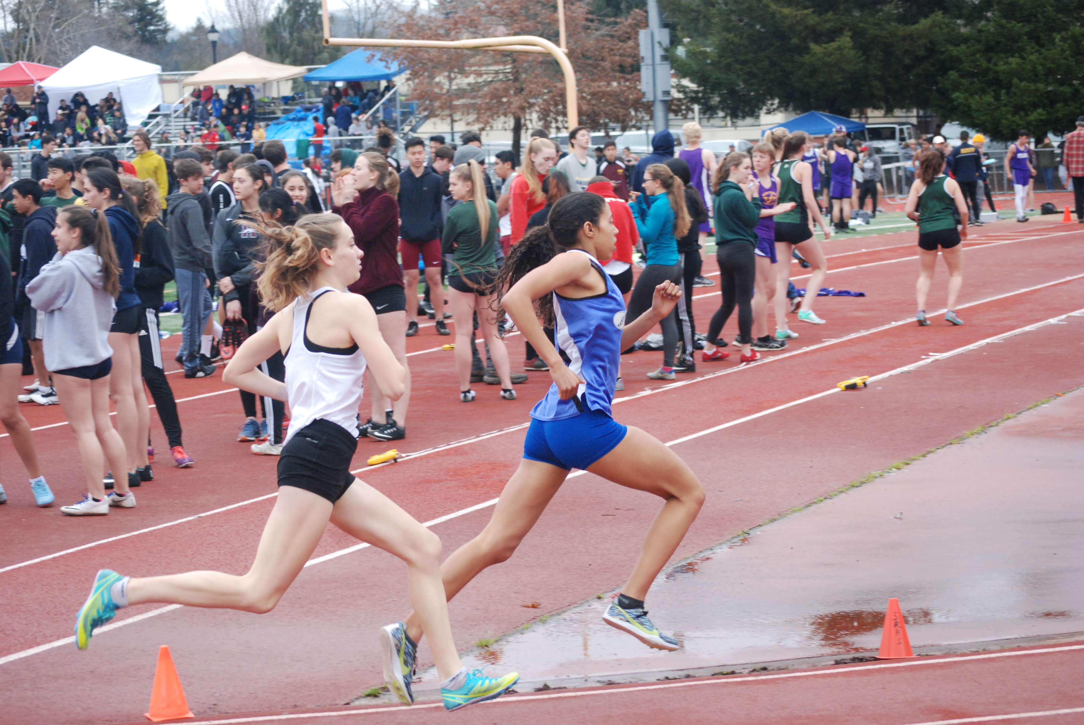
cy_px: 362
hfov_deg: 21.9
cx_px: 542
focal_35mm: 93
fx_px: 2804
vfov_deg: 14.7
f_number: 6.3
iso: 1000
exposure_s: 1/640
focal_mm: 62
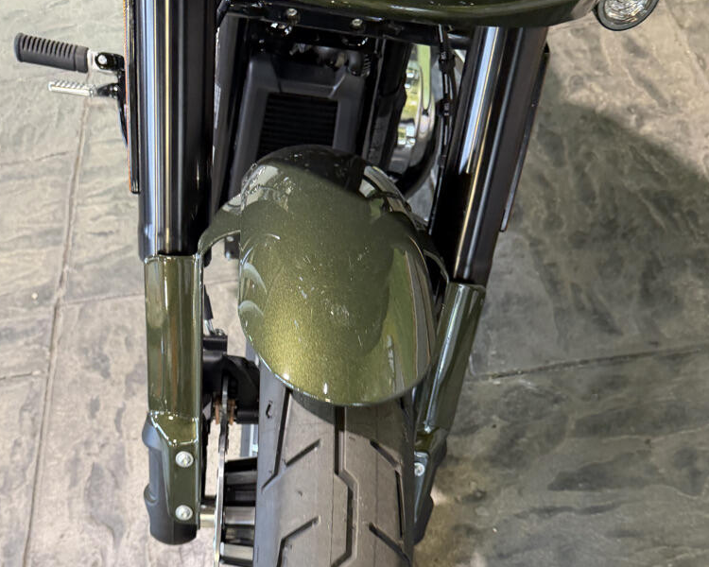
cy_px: 447
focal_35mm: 32
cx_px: 349
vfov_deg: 43.8
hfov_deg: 55.7
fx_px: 671
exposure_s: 1/60
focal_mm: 6.76
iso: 250
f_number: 1.78
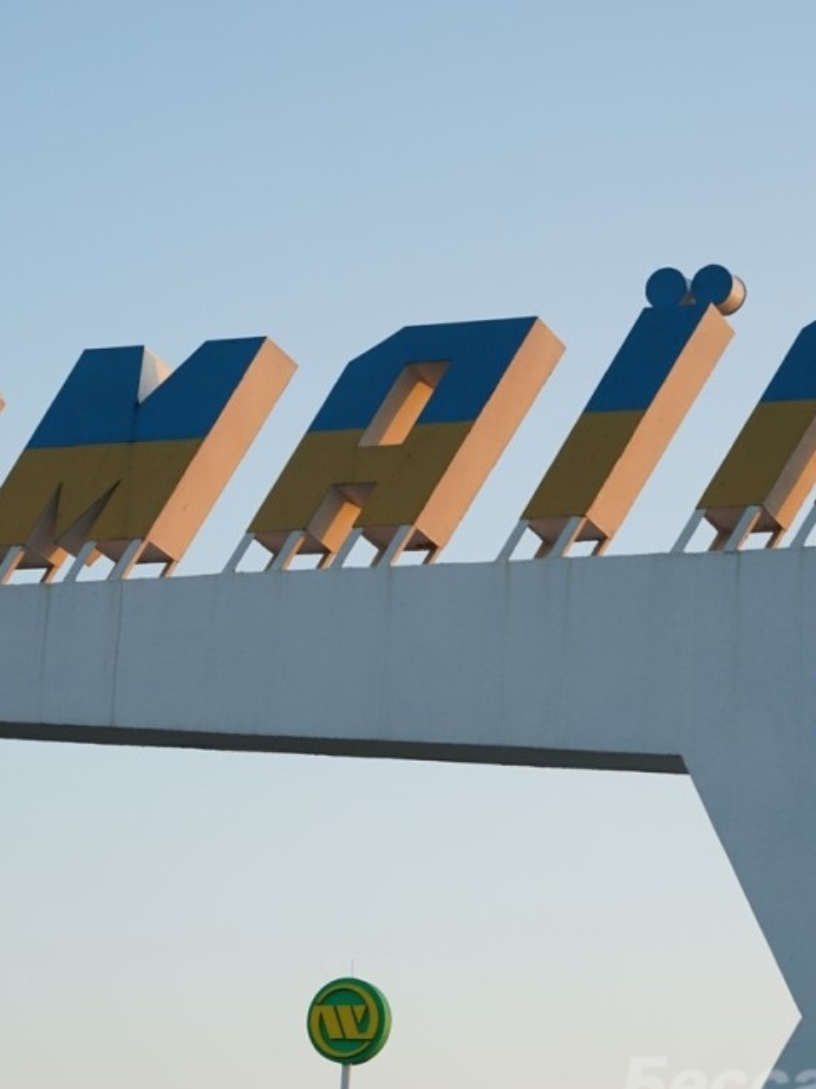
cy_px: 566
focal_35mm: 106
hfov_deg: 13.9
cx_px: 293
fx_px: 3334
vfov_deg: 18.6
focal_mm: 70
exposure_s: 1/125
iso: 100
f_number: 5
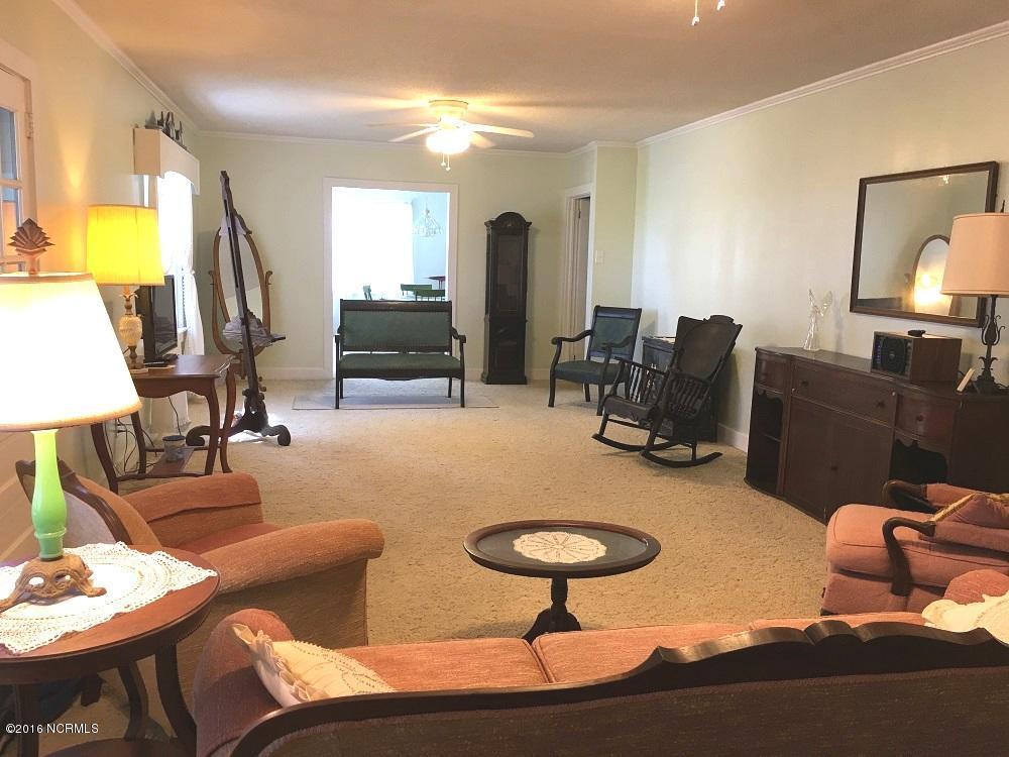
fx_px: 845
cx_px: 504
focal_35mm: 29
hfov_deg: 61.7
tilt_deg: -7.5
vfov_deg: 48.2
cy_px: 378
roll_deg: -1.6
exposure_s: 1/15
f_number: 2.2
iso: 25
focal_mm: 4.15
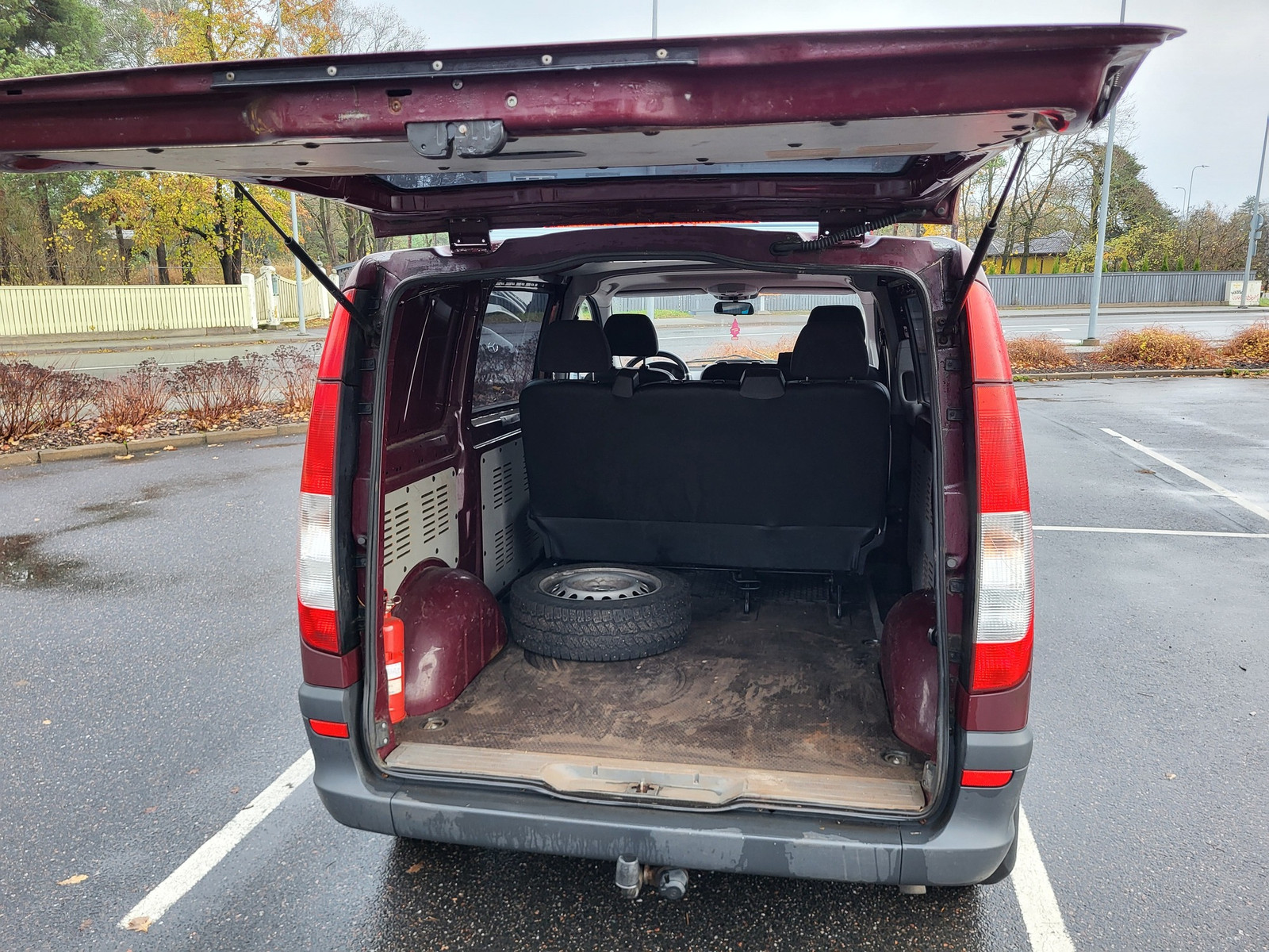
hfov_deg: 67.3
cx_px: 634
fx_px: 953
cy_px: 476
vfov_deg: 53.1
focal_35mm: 26
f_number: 1.8
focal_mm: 5.4
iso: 64
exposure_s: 1/100
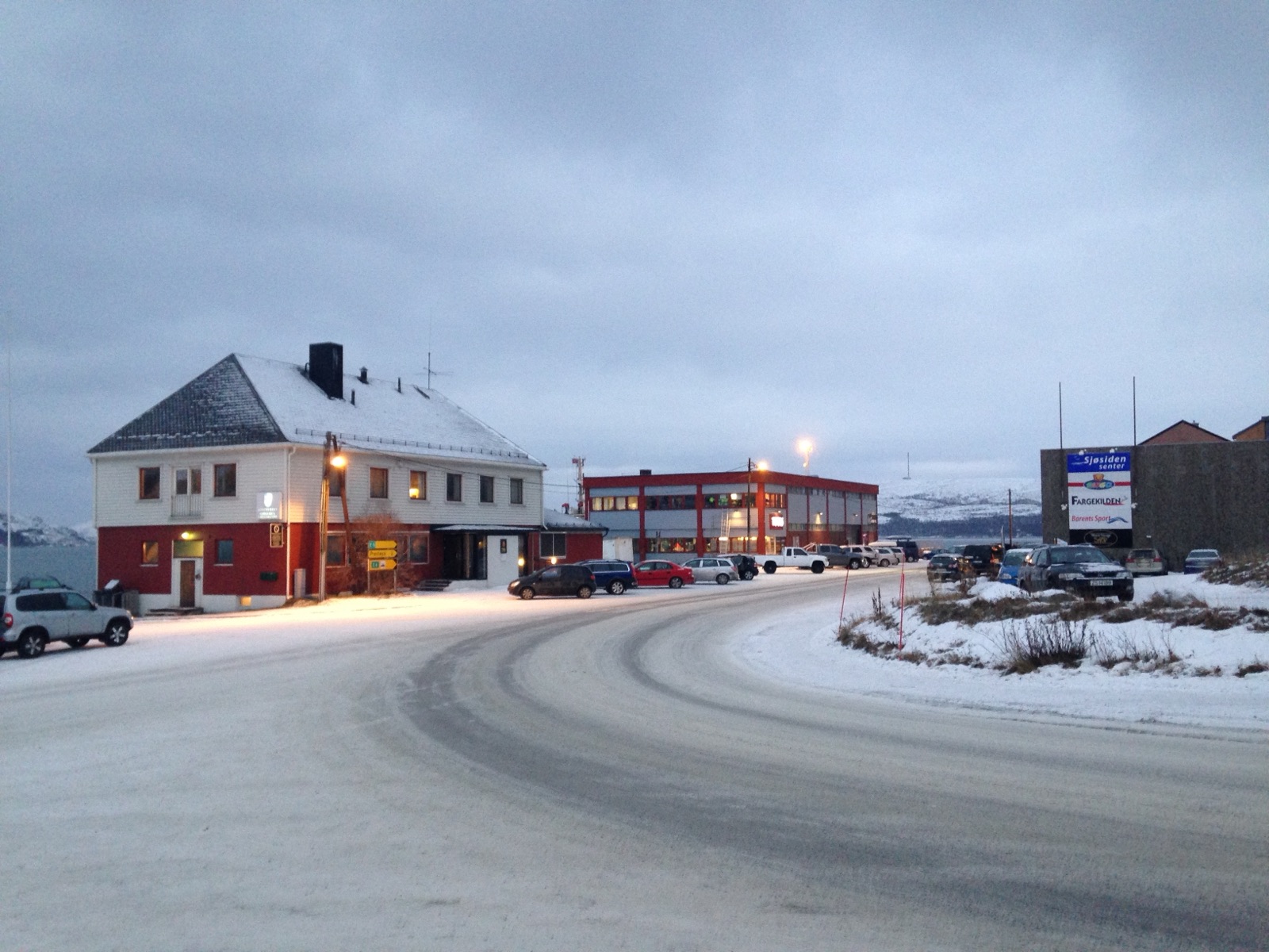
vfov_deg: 42.9
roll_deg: -0.4
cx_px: 634
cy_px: 476
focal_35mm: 33
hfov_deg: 55.4
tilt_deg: +1.6
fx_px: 1210
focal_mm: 4.12
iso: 160
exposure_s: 1/20
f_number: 2.4
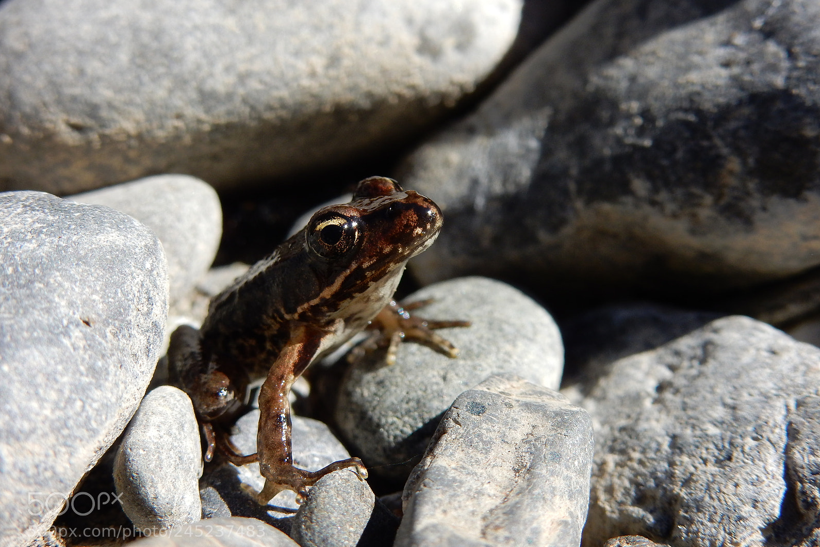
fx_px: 1025
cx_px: 408
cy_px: 262
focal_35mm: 45
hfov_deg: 43.6
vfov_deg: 29.9
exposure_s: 1/640
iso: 125
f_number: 4.2
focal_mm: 7.6
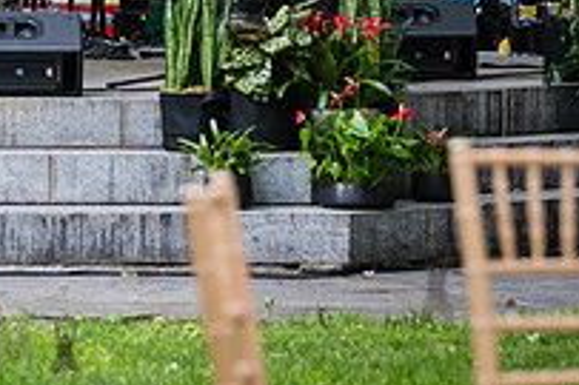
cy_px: -140
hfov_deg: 6.6
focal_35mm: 309
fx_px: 4966
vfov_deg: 4.4
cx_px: -117
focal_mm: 105
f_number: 4
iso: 800
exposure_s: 1/250
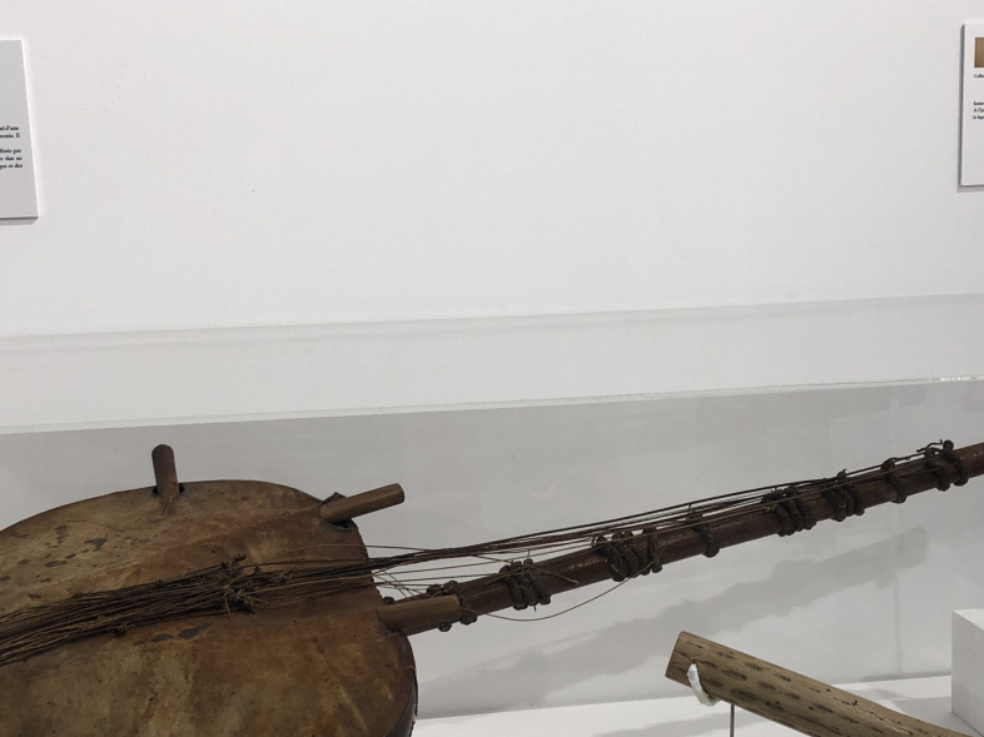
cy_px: 551
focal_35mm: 57
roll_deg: +1.4
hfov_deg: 33.7
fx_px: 1620
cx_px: 561
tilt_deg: -11.3
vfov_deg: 25.4
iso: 25
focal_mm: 3.99
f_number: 1.8
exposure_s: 1/100
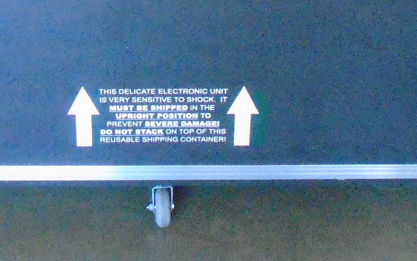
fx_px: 898
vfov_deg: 15.3
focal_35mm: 79
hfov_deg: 26.1
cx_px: 167
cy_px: -125
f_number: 3.2
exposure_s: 1/125
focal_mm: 4.6
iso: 1600
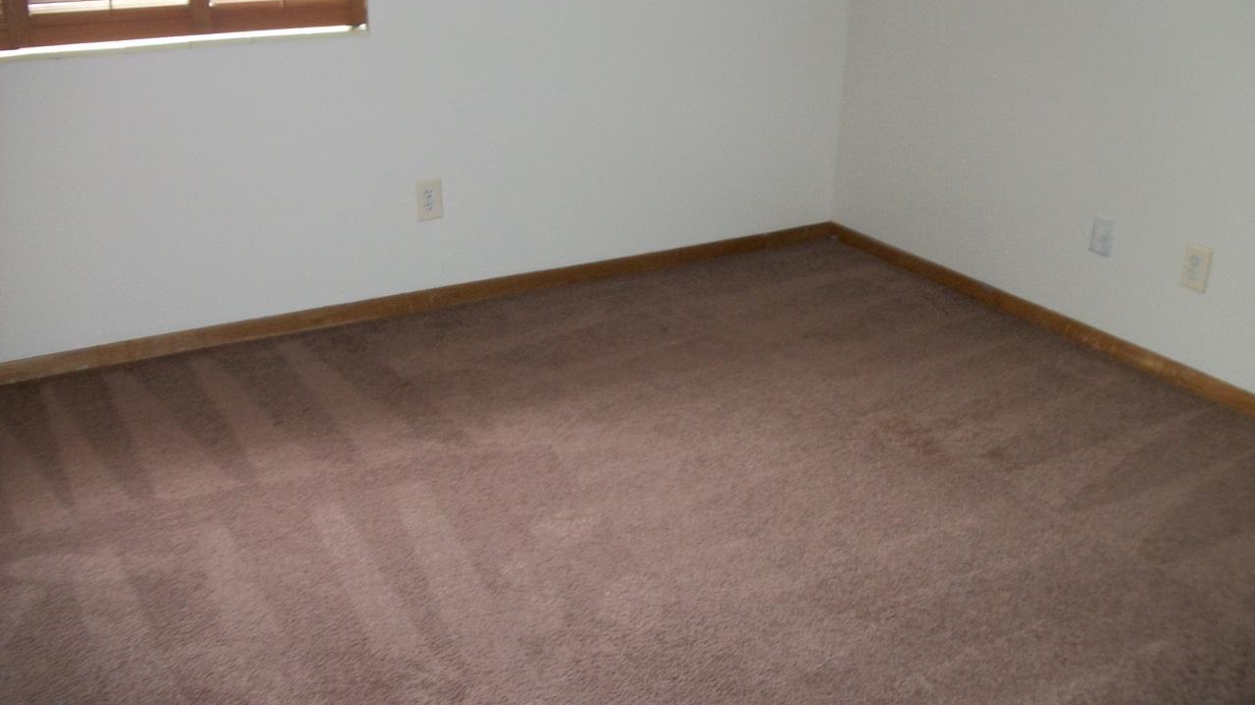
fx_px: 1165
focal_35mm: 35
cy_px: 320
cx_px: 629
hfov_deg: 56.6
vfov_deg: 33.7
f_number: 2.9
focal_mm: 5.7
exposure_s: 1/30
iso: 160
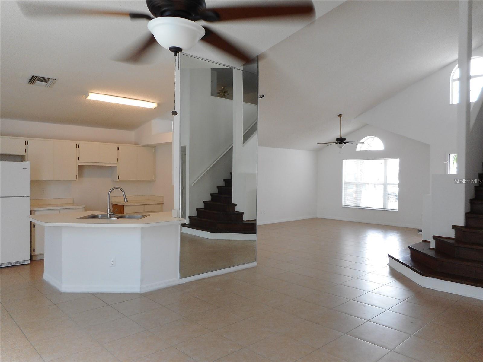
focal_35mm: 25
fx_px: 349
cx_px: 242
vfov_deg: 54.9
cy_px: 181
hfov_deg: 69.4
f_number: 3.7
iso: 140
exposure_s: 1/30
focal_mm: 4.5
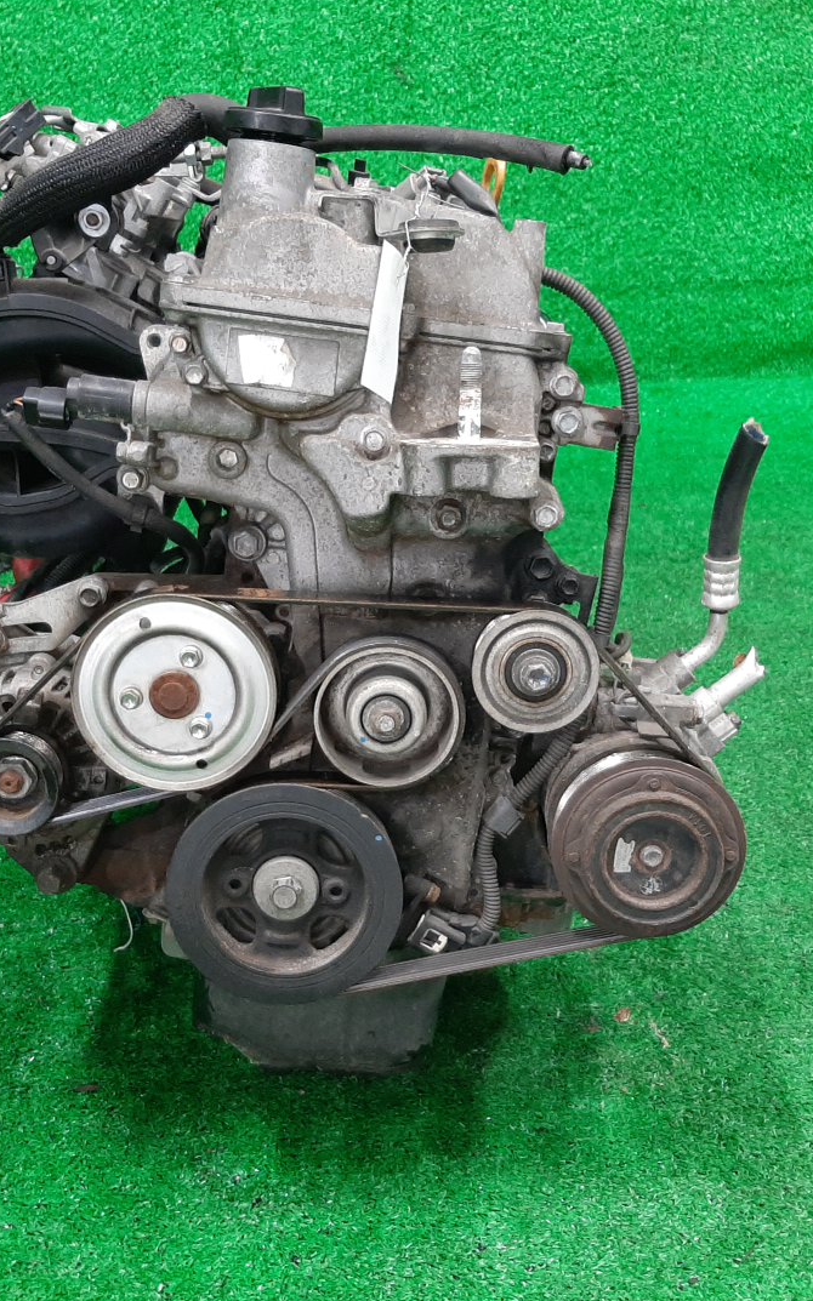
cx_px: 376
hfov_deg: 34.4
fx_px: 1313
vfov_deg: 52.8
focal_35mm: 37
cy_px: 651
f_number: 1.7
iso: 193
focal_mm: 3.93
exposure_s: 1/50
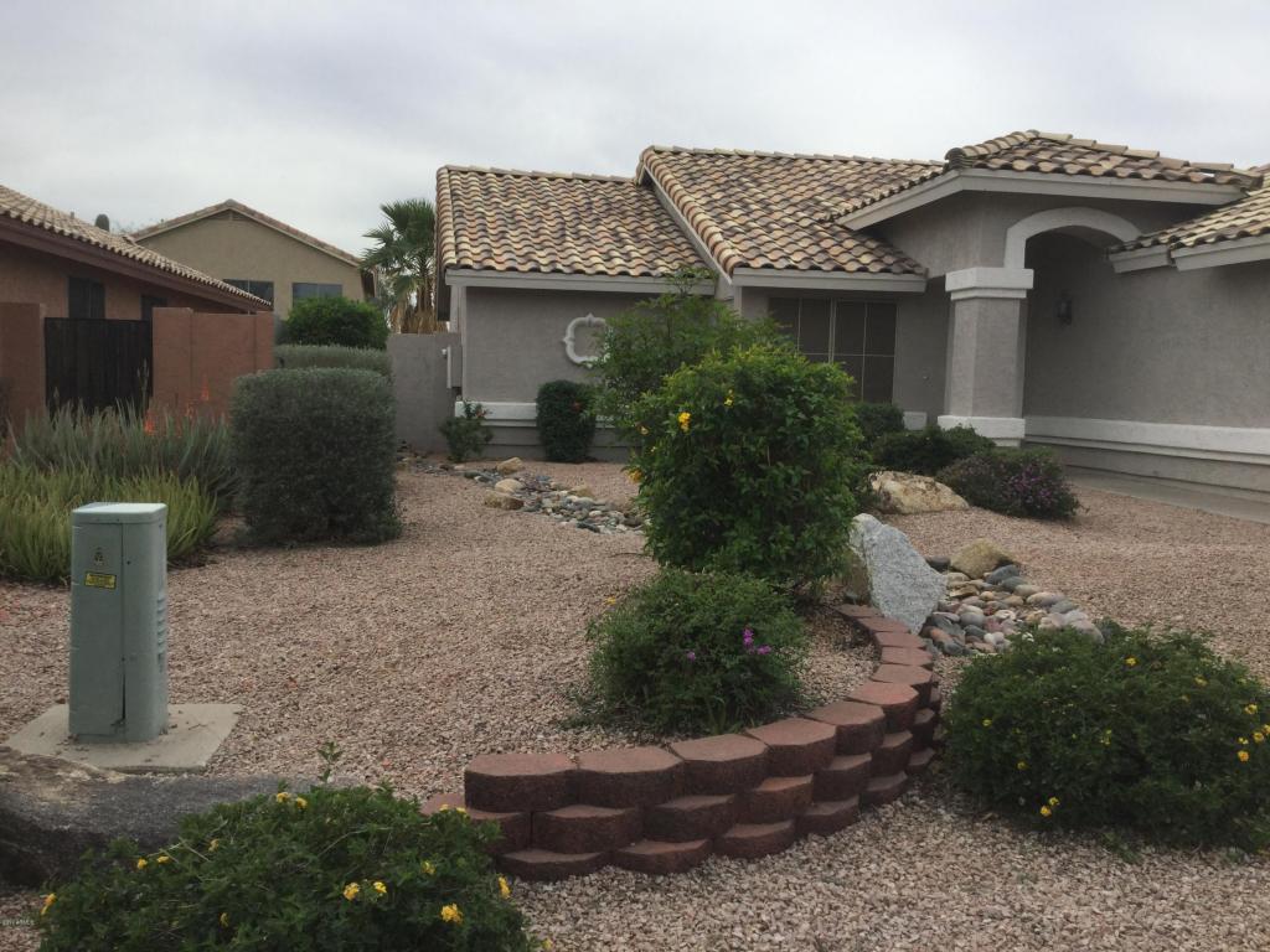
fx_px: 1137
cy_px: 476
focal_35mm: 31
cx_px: 635
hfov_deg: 58.4
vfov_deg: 45.4
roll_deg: -2.4
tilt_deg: -5.5
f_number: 2.4
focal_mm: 3.3
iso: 25
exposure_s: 1/1631
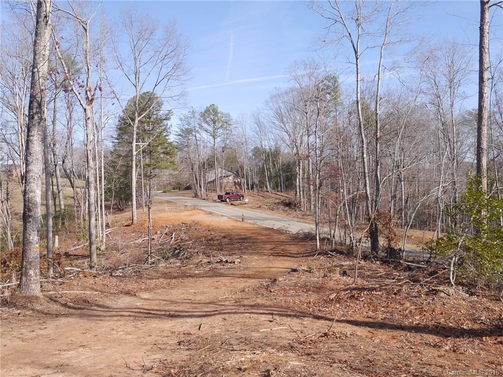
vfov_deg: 34.3
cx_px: 252
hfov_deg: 44.8
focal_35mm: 42
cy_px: 188
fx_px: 610
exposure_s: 1/250
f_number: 7.1
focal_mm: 21
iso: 160
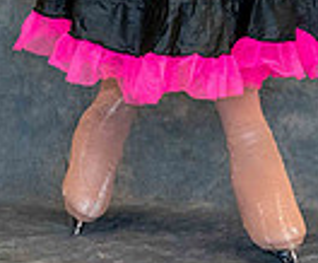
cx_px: 65
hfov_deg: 4.6
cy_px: -264
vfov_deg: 3.7
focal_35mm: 418
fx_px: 3984
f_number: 2.8
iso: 3200
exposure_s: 1/250
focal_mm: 85
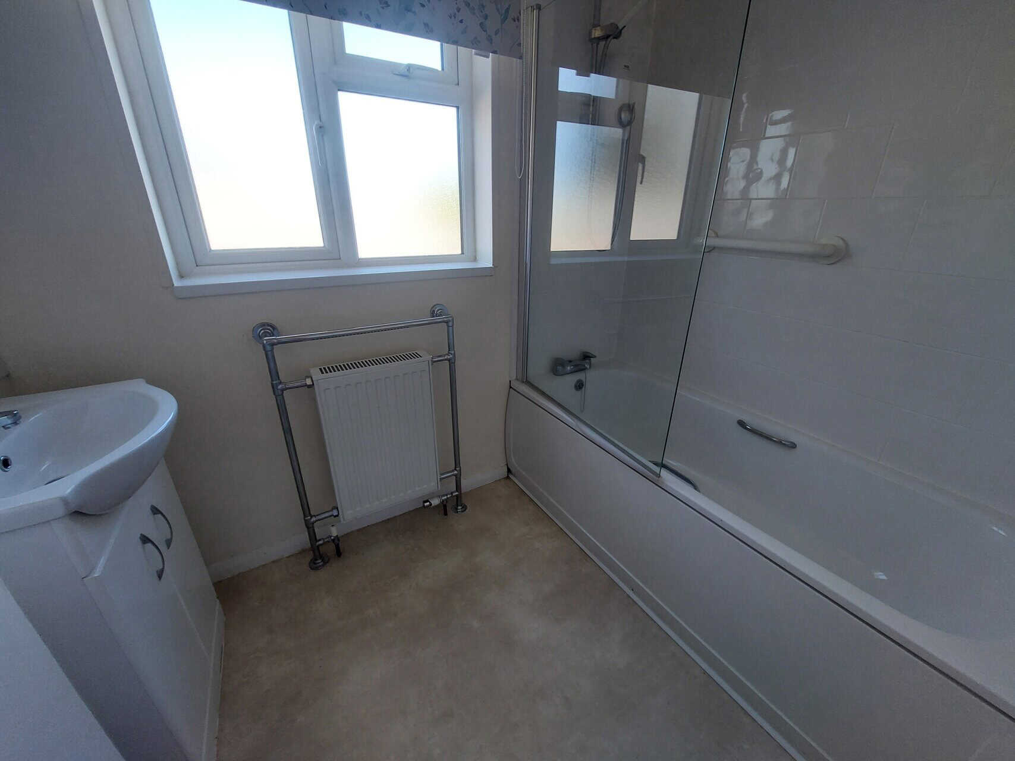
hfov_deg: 106.2
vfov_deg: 89.9
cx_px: 508
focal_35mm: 13
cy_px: 380
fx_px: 381
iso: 64
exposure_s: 1/100
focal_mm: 1.7
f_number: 2.2
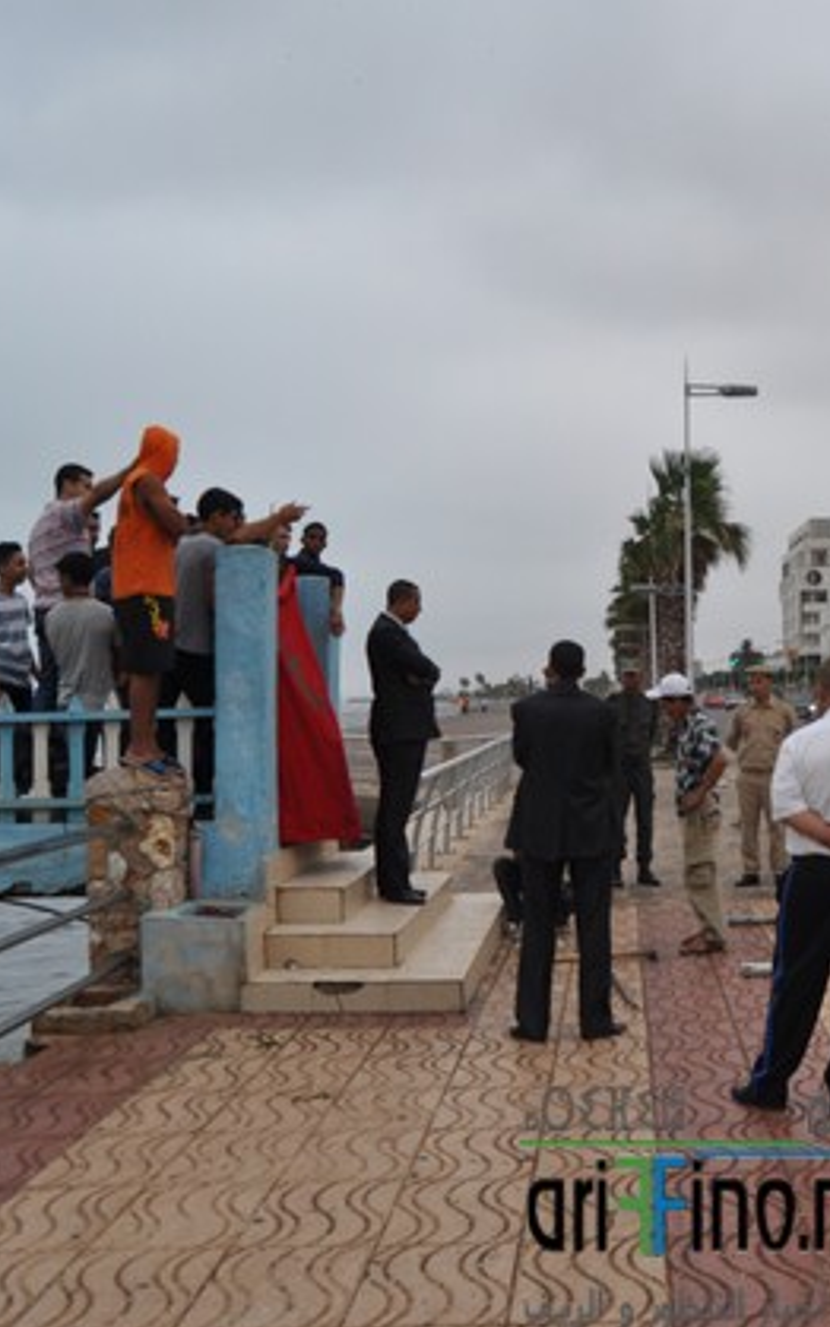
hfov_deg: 29.5
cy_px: 660
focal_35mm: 42
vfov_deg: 47.2
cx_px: 722
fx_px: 1520
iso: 200
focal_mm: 18
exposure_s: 1/125
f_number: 5.6
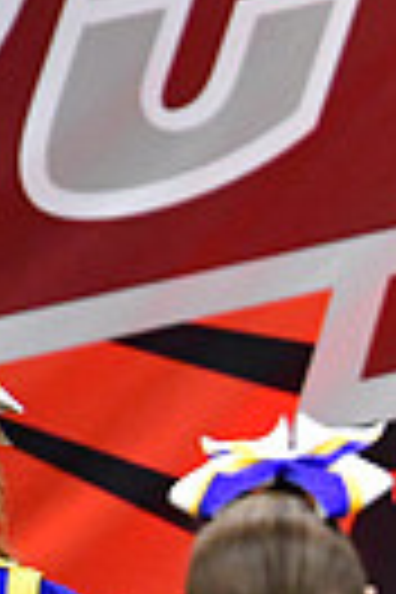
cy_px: 808
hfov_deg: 1.0
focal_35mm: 1323
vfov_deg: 1.6
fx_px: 21828
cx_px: 1152
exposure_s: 1/500
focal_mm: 200
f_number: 3.5
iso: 5000
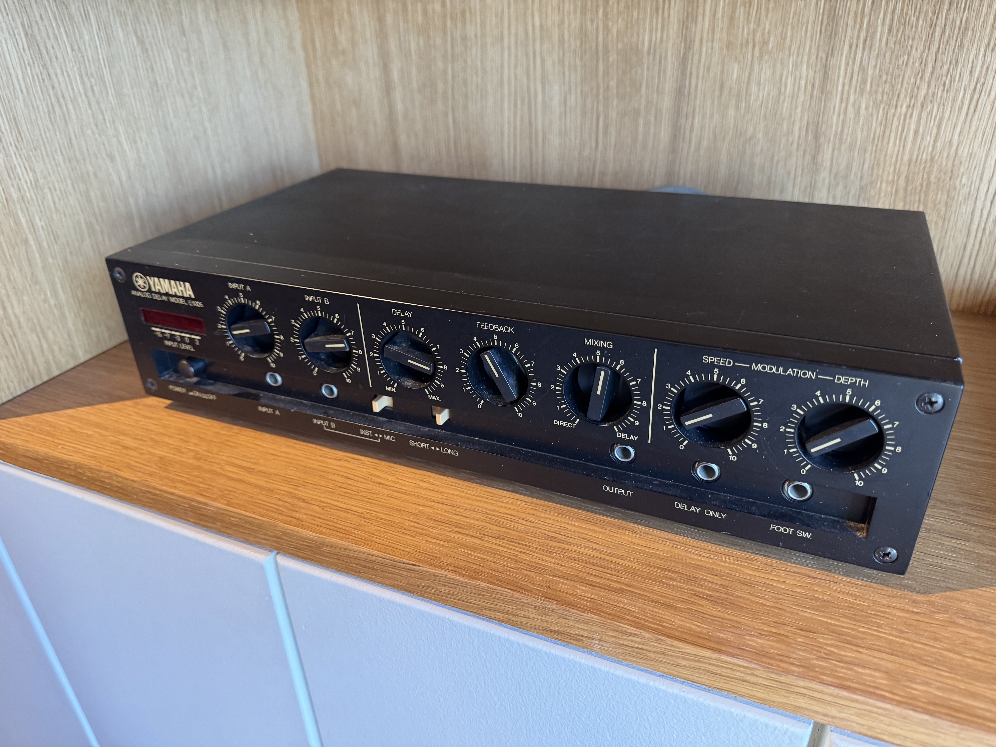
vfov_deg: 56.8
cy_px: 374
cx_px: 498
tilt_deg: -28.1
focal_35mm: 24
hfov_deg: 71.6
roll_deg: +2.2
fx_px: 691
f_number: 1.78
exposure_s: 1/60
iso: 400
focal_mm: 6.76
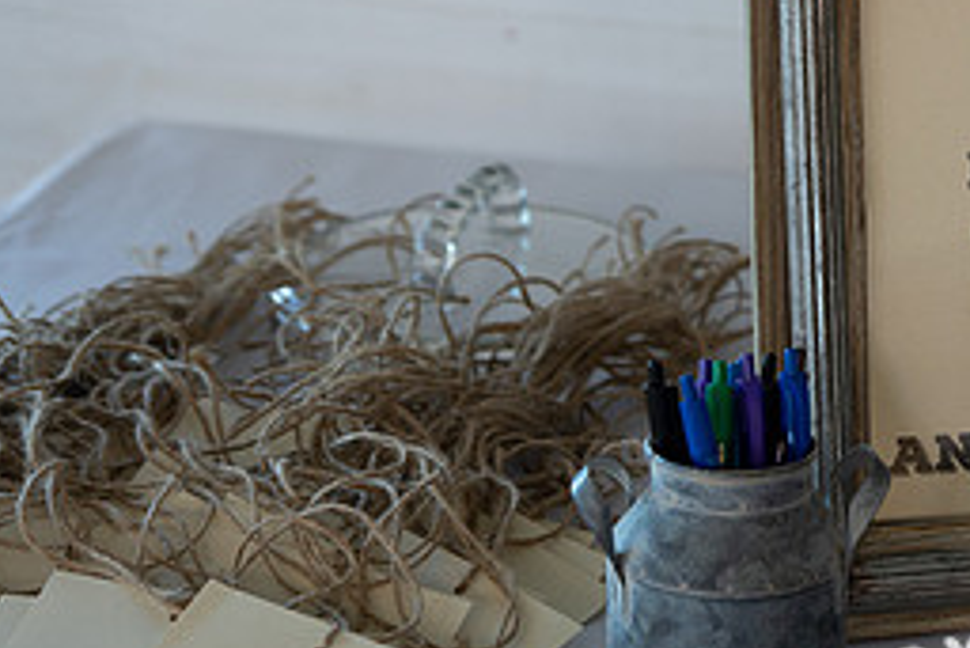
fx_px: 3181
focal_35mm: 118
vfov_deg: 11.6
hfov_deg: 16.9
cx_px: 989
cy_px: 256
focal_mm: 52
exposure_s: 1/125
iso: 640
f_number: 3.2
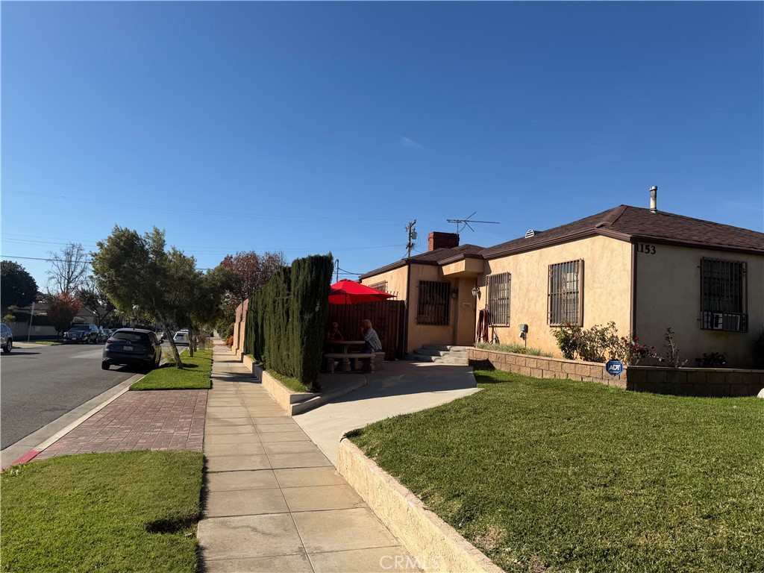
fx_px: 530
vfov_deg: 56.8
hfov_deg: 71.6
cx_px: 382
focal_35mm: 24
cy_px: 286
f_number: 1.78
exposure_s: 1/5714
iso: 80
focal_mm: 6.76
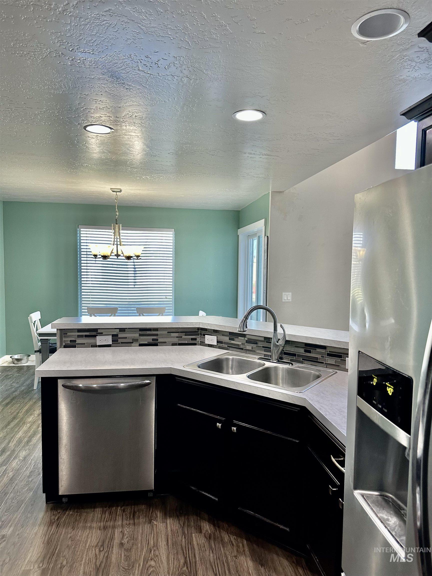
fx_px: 399
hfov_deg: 56.8
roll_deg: -0.6
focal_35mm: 24
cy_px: 288
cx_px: 216
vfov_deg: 71.6
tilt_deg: -4.3
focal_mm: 6.86
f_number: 1.78
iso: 160
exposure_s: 1/120
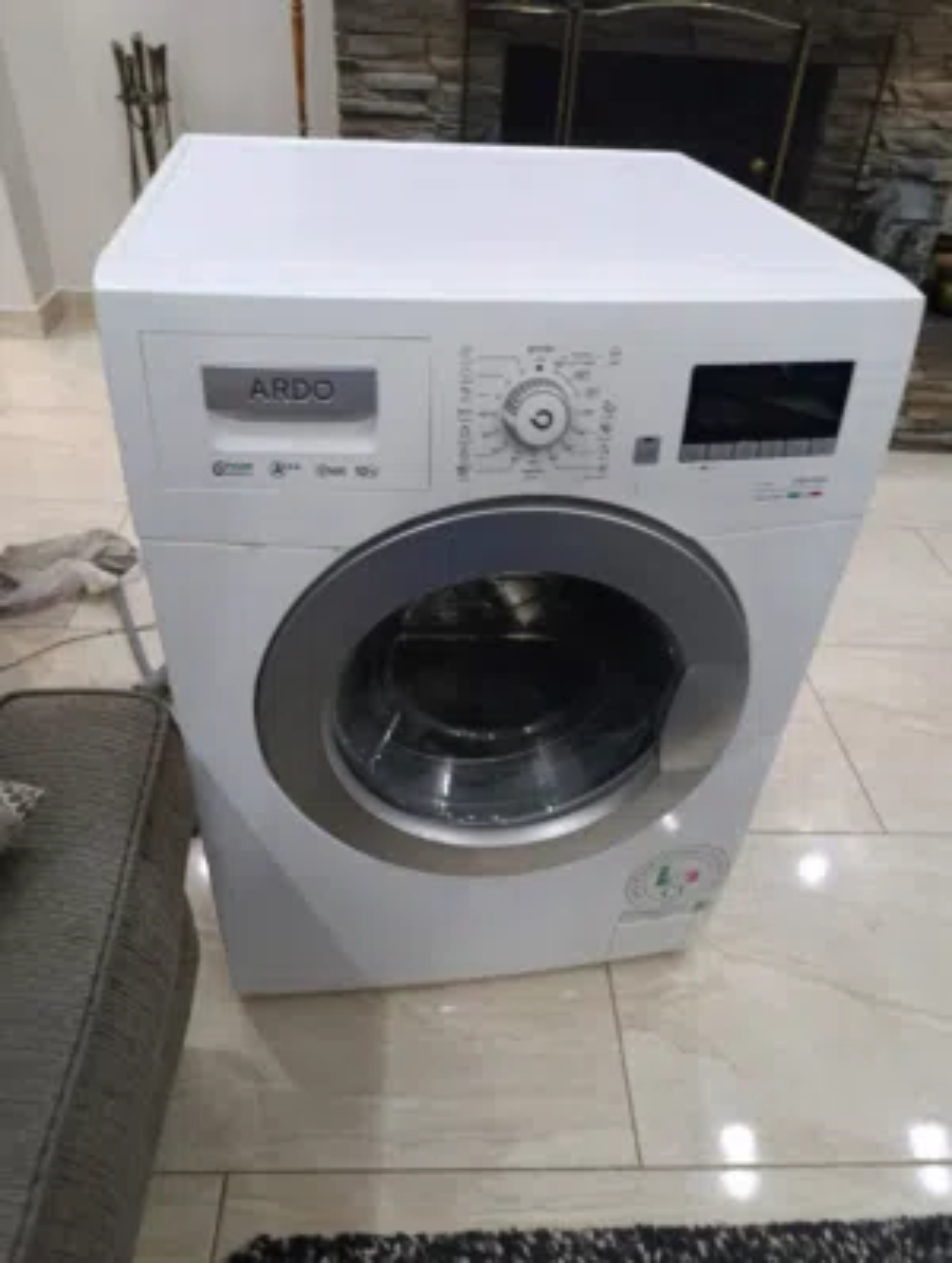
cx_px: 476
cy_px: 632
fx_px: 841
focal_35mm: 23
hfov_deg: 59.0
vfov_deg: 73.8
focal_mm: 6.14
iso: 1600
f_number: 1.6
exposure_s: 1/25
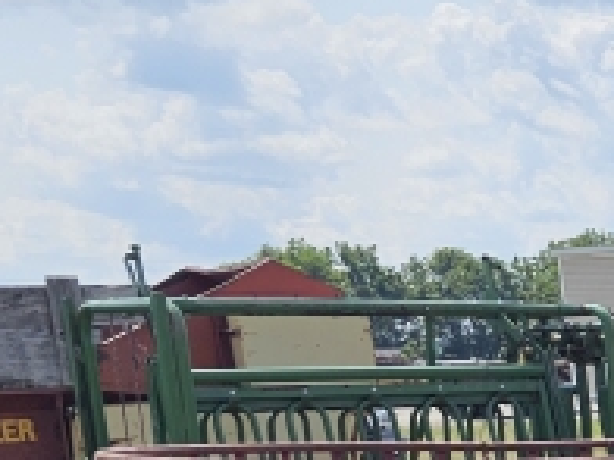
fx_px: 2128
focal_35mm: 120
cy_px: 904
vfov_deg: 11.2
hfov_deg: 13.3
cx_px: 1360
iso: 10
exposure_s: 1/880
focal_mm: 6.3
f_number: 1.7
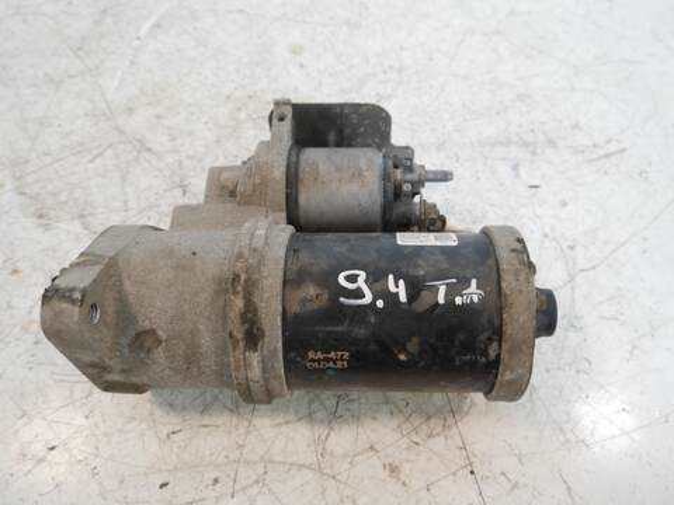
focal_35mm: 28
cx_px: 337
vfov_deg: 49.7
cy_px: 252
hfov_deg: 63.4
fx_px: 545
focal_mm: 14
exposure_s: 1/60
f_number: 3.5
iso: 400
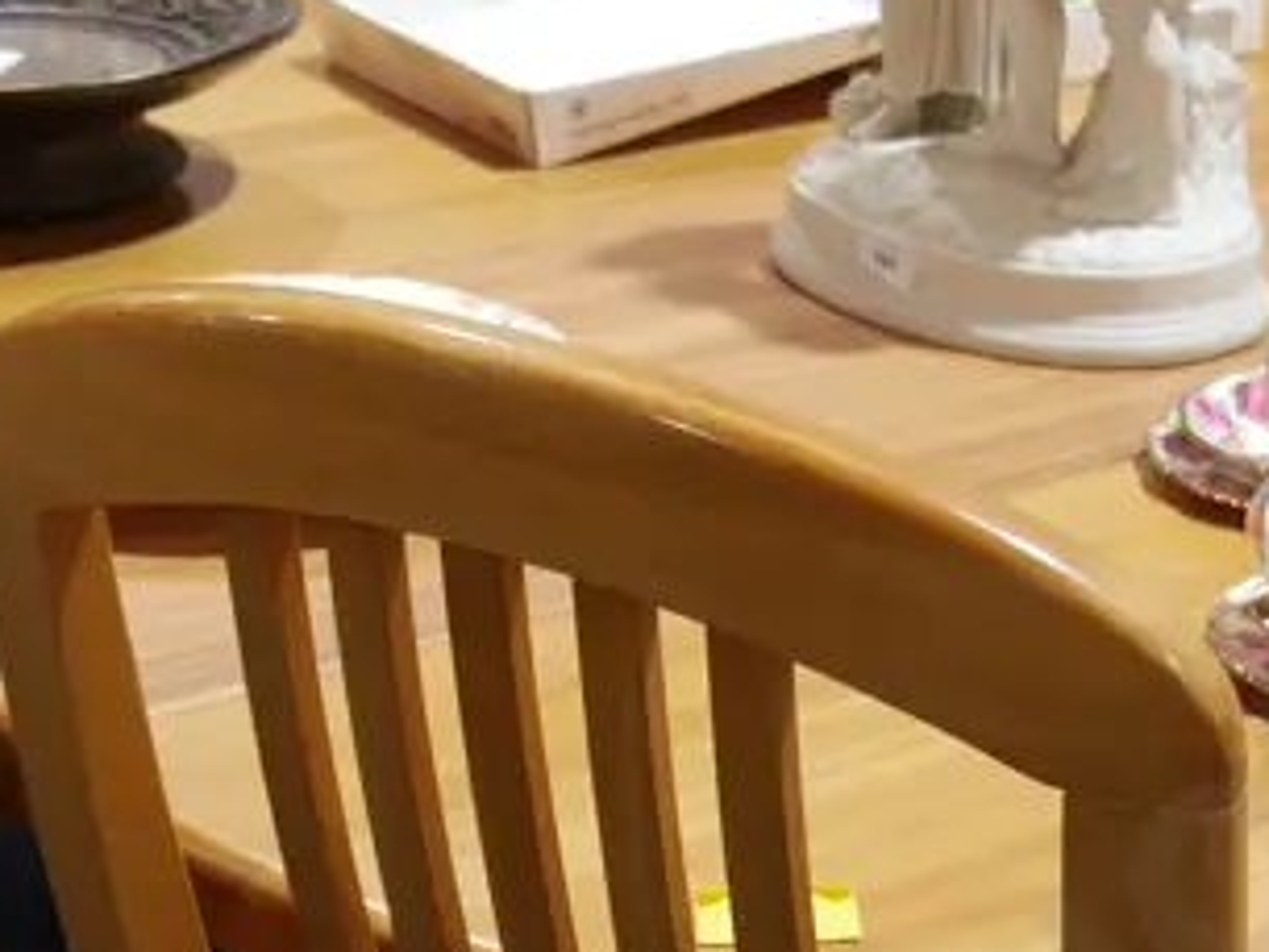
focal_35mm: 94
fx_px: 3447
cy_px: 983
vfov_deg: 15.4
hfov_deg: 20.5
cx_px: 1082
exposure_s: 1/60
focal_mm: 14
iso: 320
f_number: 3.5
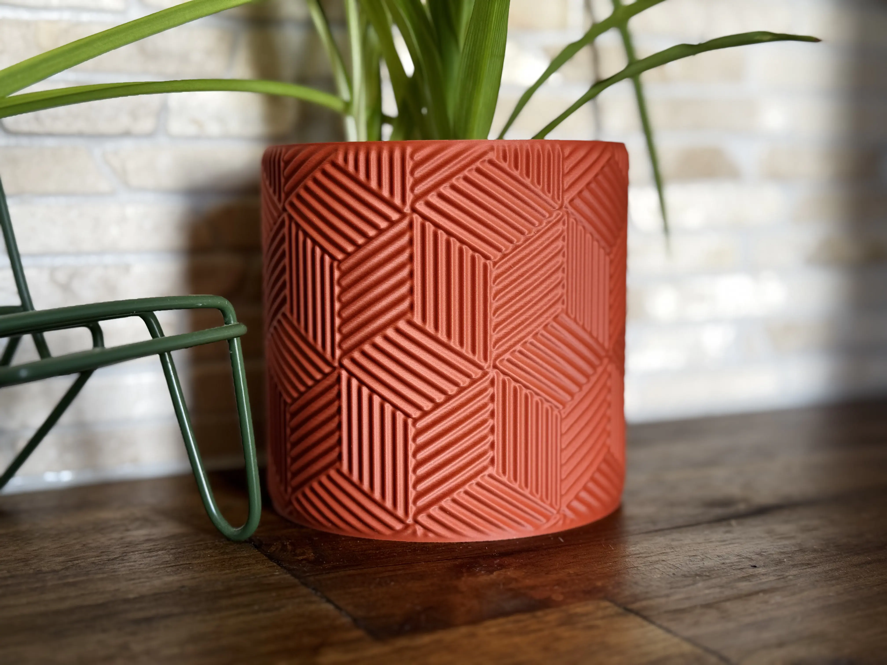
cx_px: 444
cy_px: 332
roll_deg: +0.5
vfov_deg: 30.3
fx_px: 1230
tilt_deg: -8.0
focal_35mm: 48
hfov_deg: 39.7
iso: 125
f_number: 1.78
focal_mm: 6.76
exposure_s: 1/60
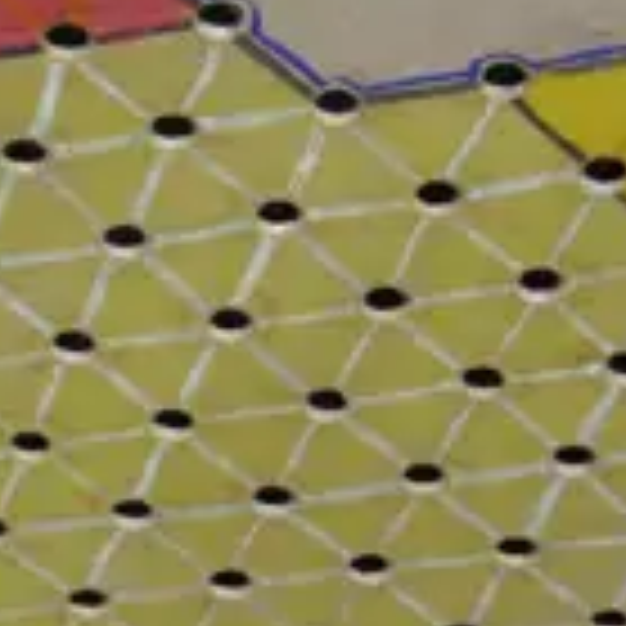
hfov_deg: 9.5
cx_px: -108
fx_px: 3724
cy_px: -115
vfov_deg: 9.5
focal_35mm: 182
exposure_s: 1/60
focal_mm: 14
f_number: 3.5
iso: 250
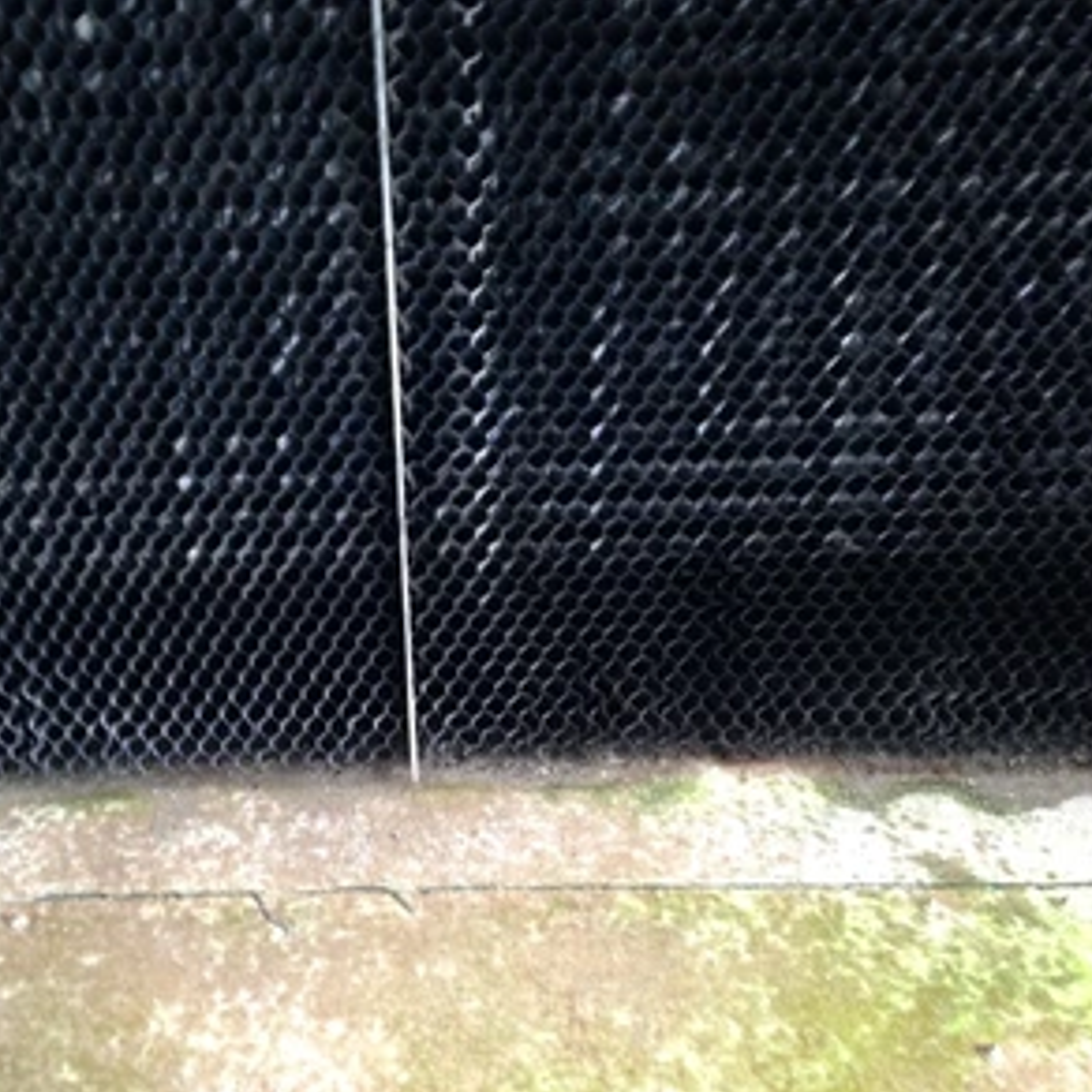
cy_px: 557
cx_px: 423
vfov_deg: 41.9
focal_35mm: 40
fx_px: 1428
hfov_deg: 41.6
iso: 200
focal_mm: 4.12
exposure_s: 1/20
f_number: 2.4
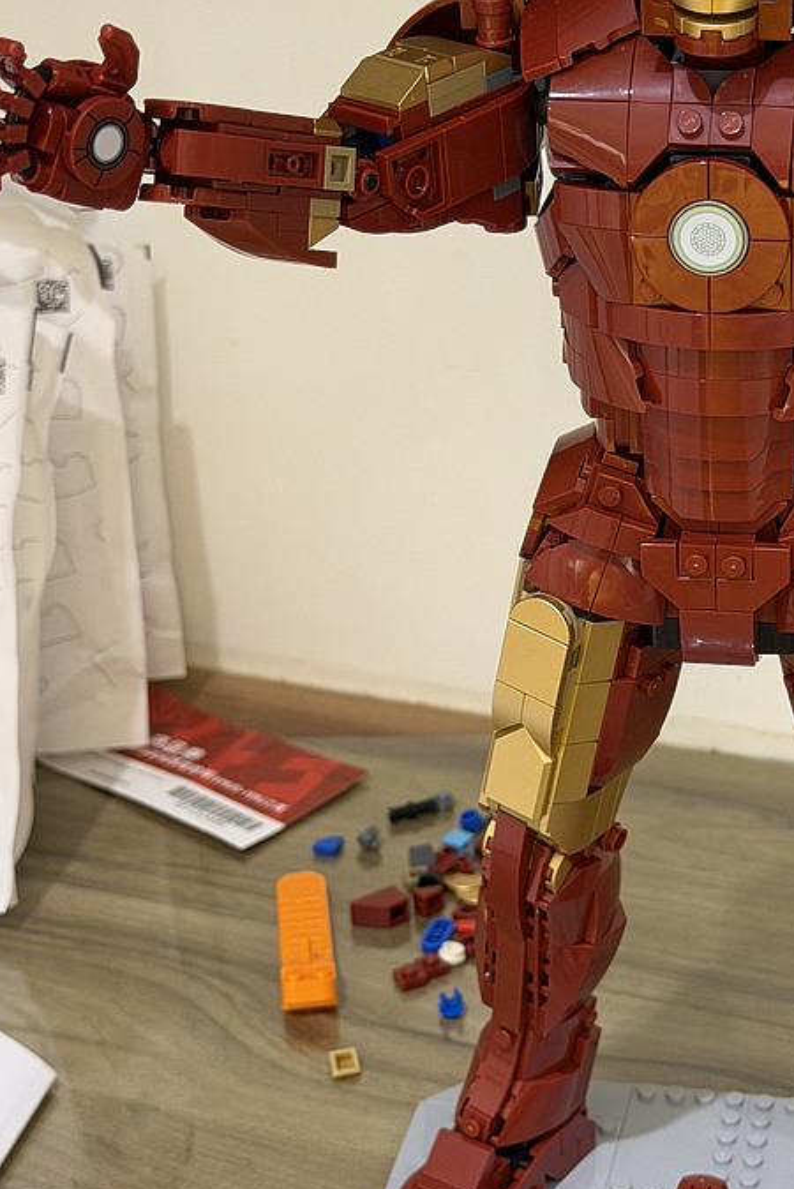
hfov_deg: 17.6
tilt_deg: -25.0
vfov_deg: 26.3
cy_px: 549
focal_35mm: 77
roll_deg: +0.6
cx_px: 646
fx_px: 2545
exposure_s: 1/40
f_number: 1.78
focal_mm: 6.76
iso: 200
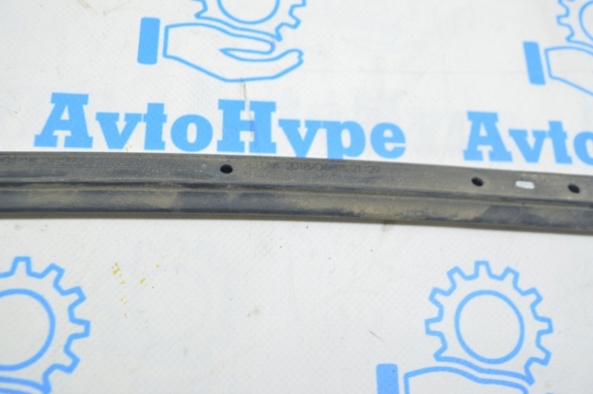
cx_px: 296
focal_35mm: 38
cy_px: 197
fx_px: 617
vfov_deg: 35.4
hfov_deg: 51.3
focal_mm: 25
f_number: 5.6
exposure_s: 1/15
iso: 400
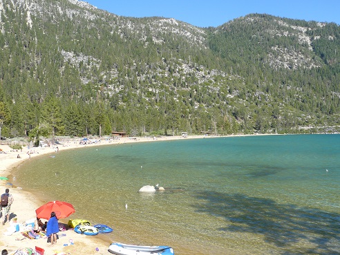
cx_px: 170
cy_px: 128
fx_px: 354
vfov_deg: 39.7
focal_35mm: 36
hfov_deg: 51.4
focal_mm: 6
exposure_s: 1/250
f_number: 5.6
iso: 100
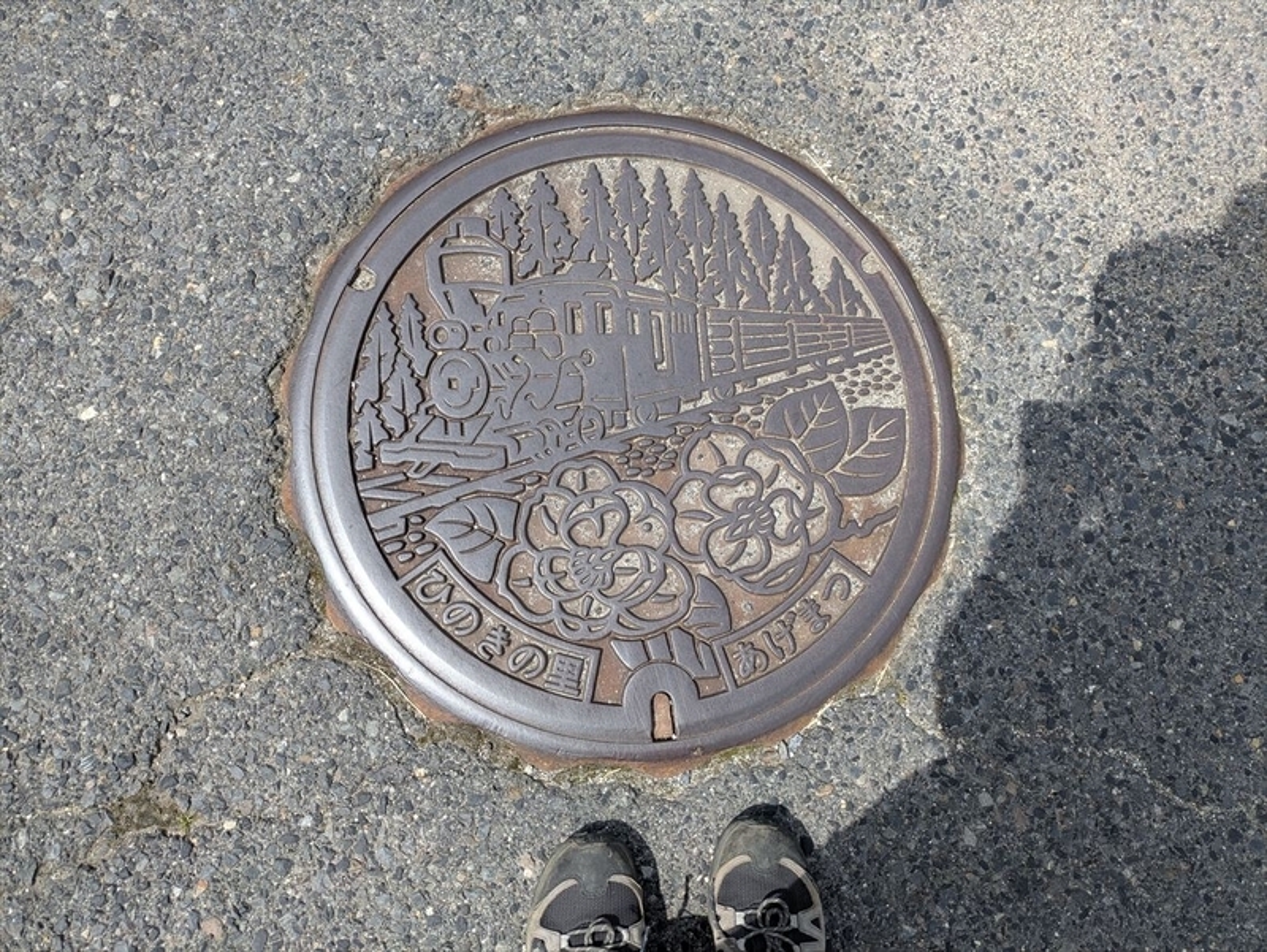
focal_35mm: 25
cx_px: 634
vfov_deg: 54.9
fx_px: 916
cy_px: 476
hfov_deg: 69.4
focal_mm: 5.43
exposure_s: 1/1546
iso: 43
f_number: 1.89
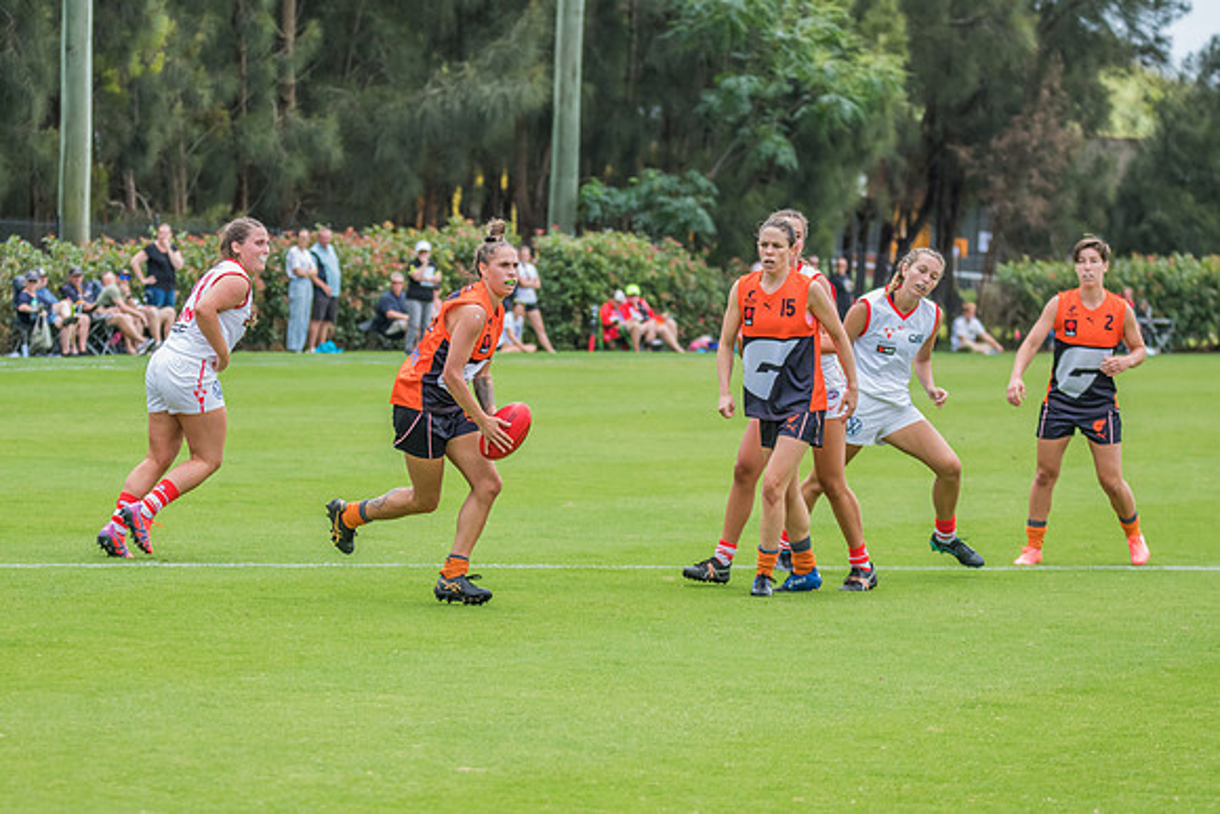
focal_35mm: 204
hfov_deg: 10.1
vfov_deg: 6.8
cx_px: 486
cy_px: 368
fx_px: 6898
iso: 800
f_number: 6.3
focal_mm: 150
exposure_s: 1/1600
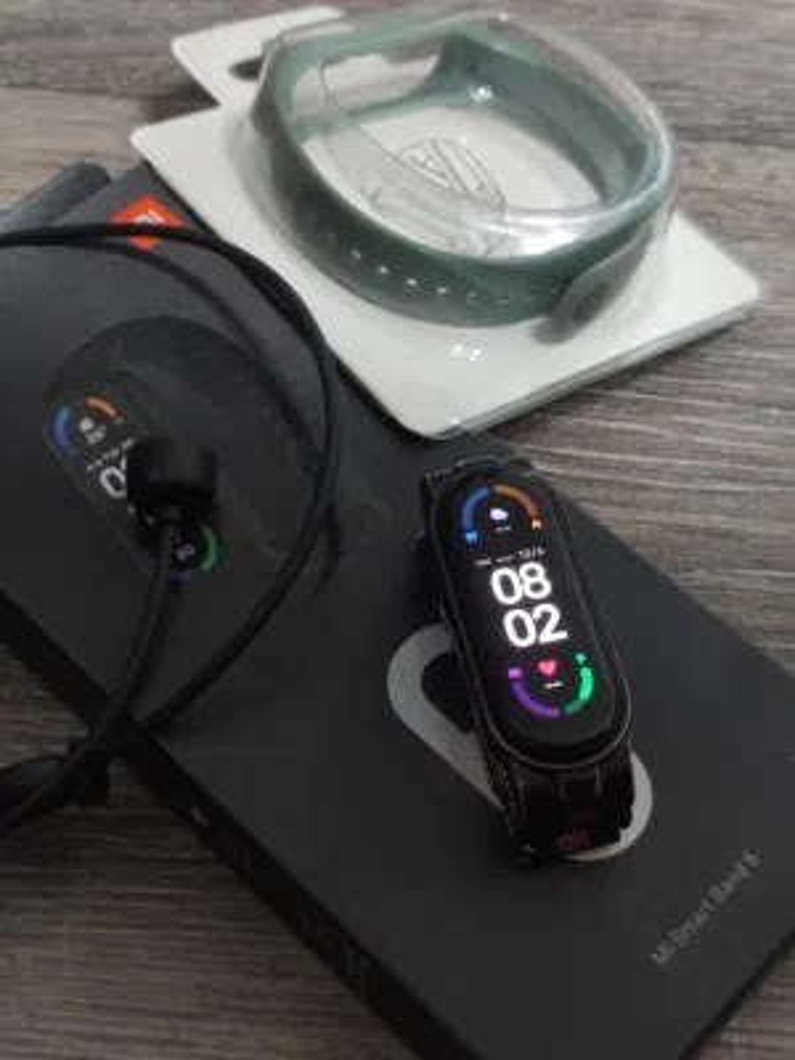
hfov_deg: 28.0
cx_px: 398
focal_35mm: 52
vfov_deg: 36.8
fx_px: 1592
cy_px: 530
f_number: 1.75
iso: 1209
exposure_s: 1/20
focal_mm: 4.77
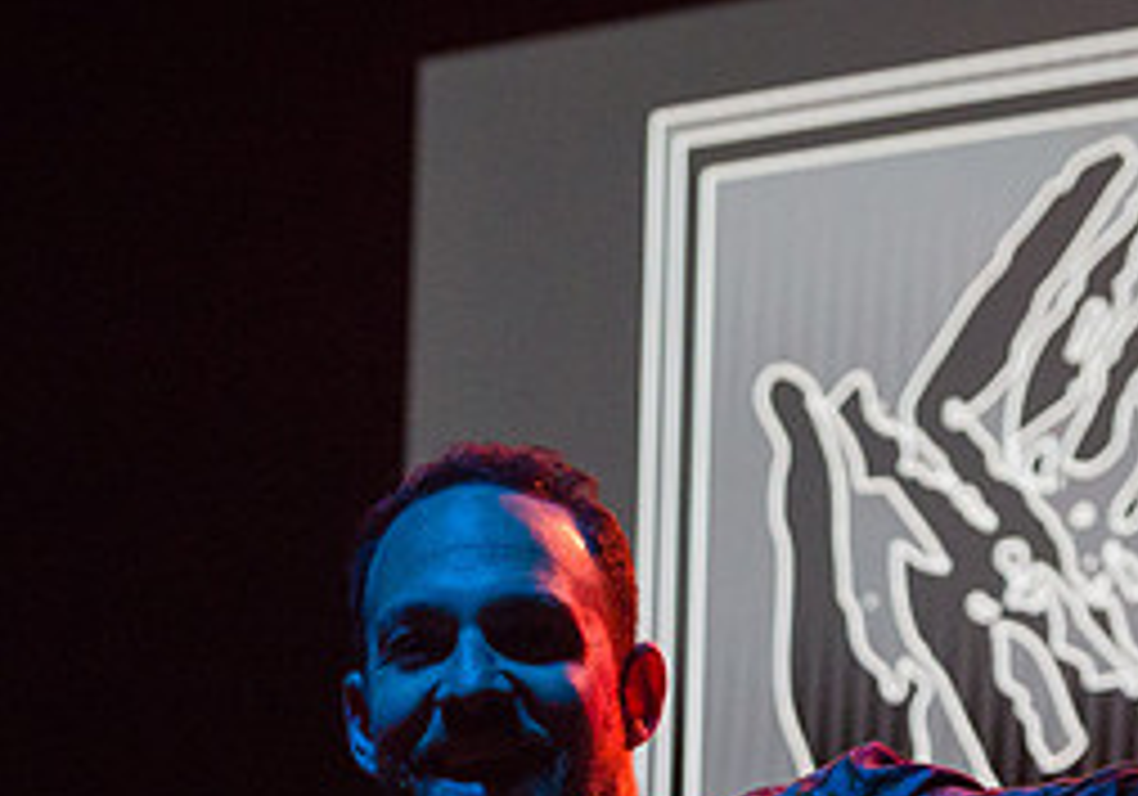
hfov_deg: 18.8
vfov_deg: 12.8
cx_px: 648
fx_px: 3434
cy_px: 1045
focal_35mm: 107
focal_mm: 38
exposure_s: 1/320
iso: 3200
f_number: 3.5
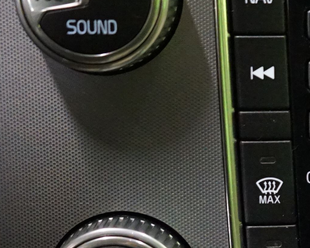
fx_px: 1257
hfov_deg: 13.5
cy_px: 204
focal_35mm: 137
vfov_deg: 11.2
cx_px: 423
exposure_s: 1/25
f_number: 4
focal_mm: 38
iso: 6400
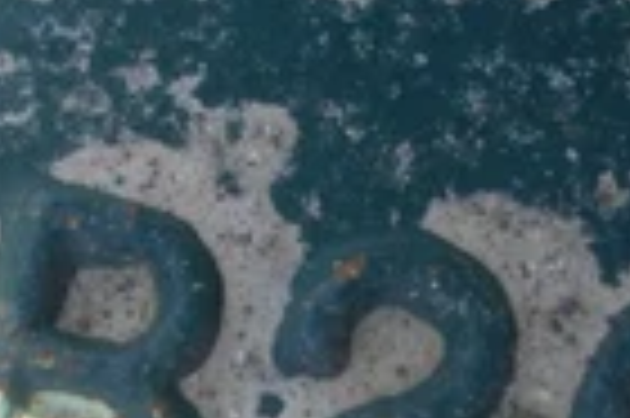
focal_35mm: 113
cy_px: 521
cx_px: 630
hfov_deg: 17.7
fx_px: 1975
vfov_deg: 11.8
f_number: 7.7
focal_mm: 6.3
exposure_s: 1/60
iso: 80
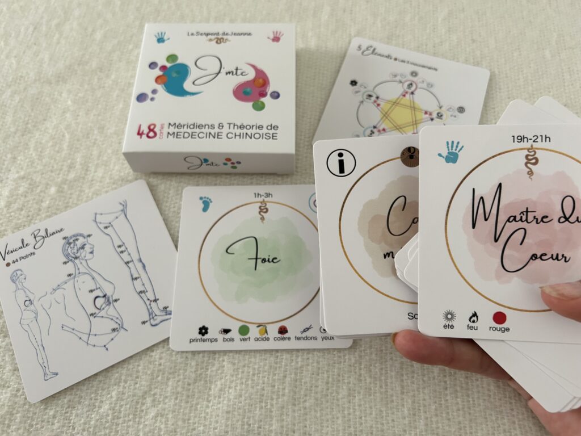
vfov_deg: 53.1
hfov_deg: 67.3
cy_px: 218
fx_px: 436
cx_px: 290
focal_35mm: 26
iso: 250
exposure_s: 1/60
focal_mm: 5.7
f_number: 1.5
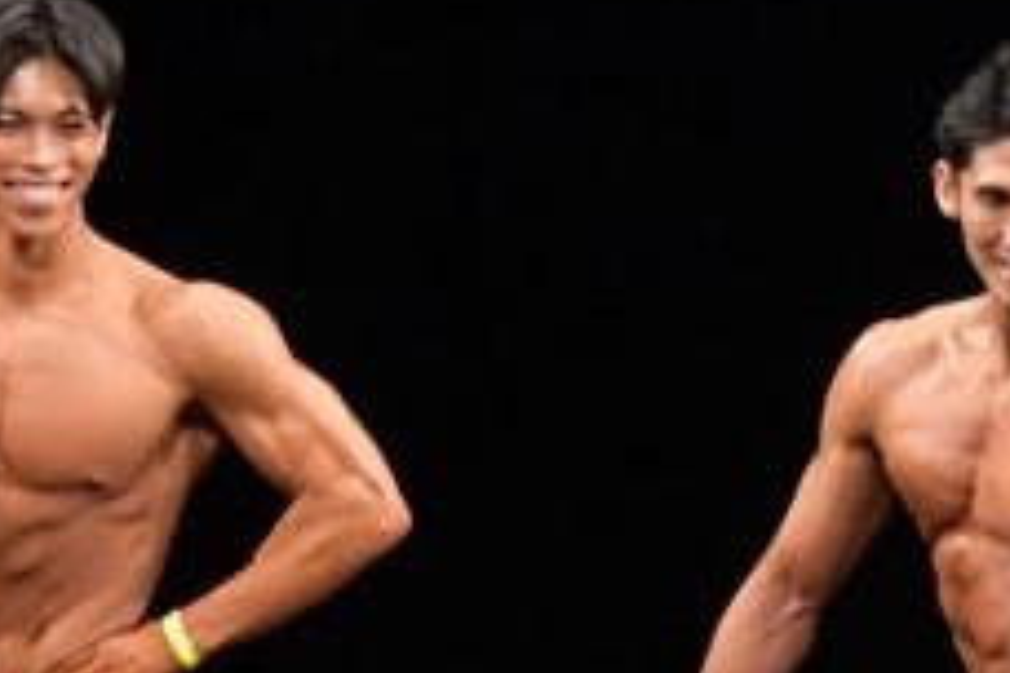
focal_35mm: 739
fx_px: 20731
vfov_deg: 1.9
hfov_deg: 2.8
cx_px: 888
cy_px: 863
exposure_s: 1/400
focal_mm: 145
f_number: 5.6
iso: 3200
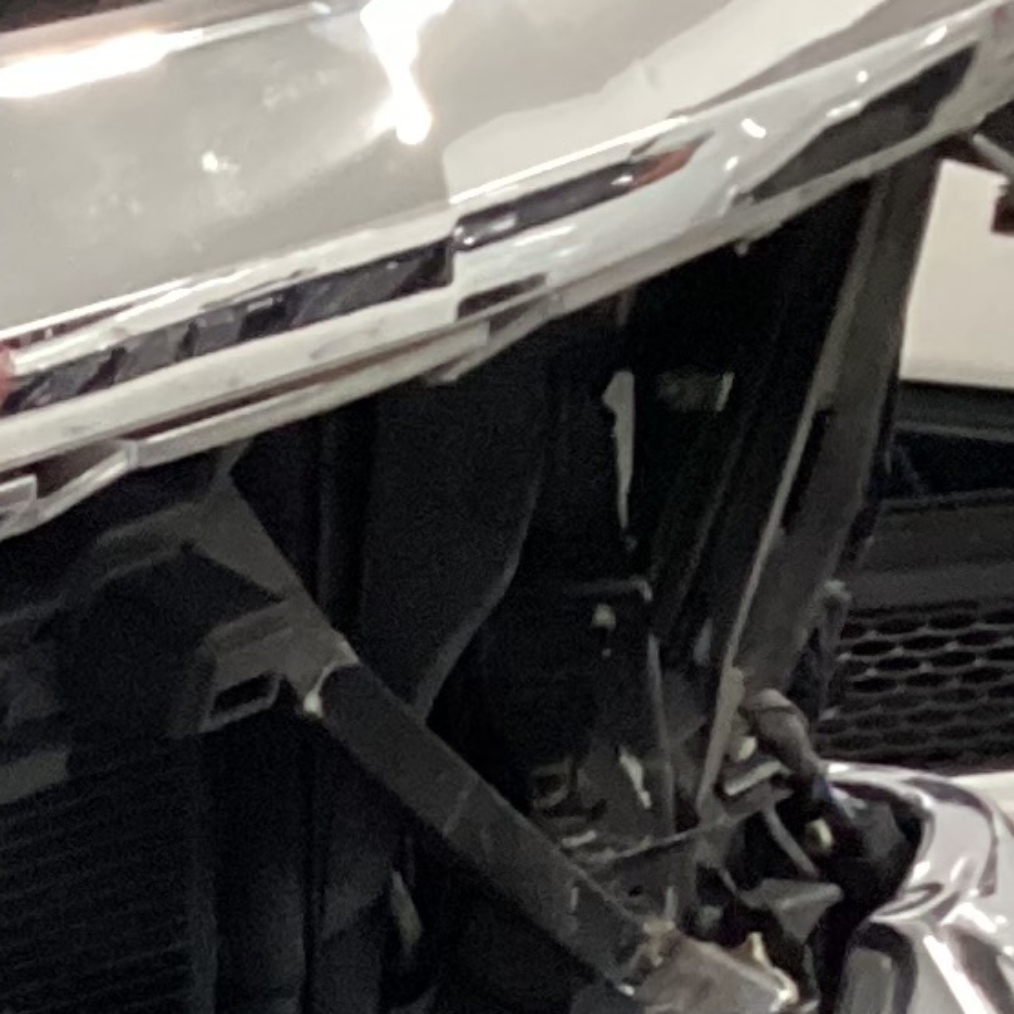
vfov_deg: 10.3
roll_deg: +3.5
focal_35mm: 161
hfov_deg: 9.9
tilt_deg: -26.8
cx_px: -1191
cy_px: 1778
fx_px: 5336
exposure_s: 1/40
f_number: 2.4
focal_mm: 3.3
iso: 400
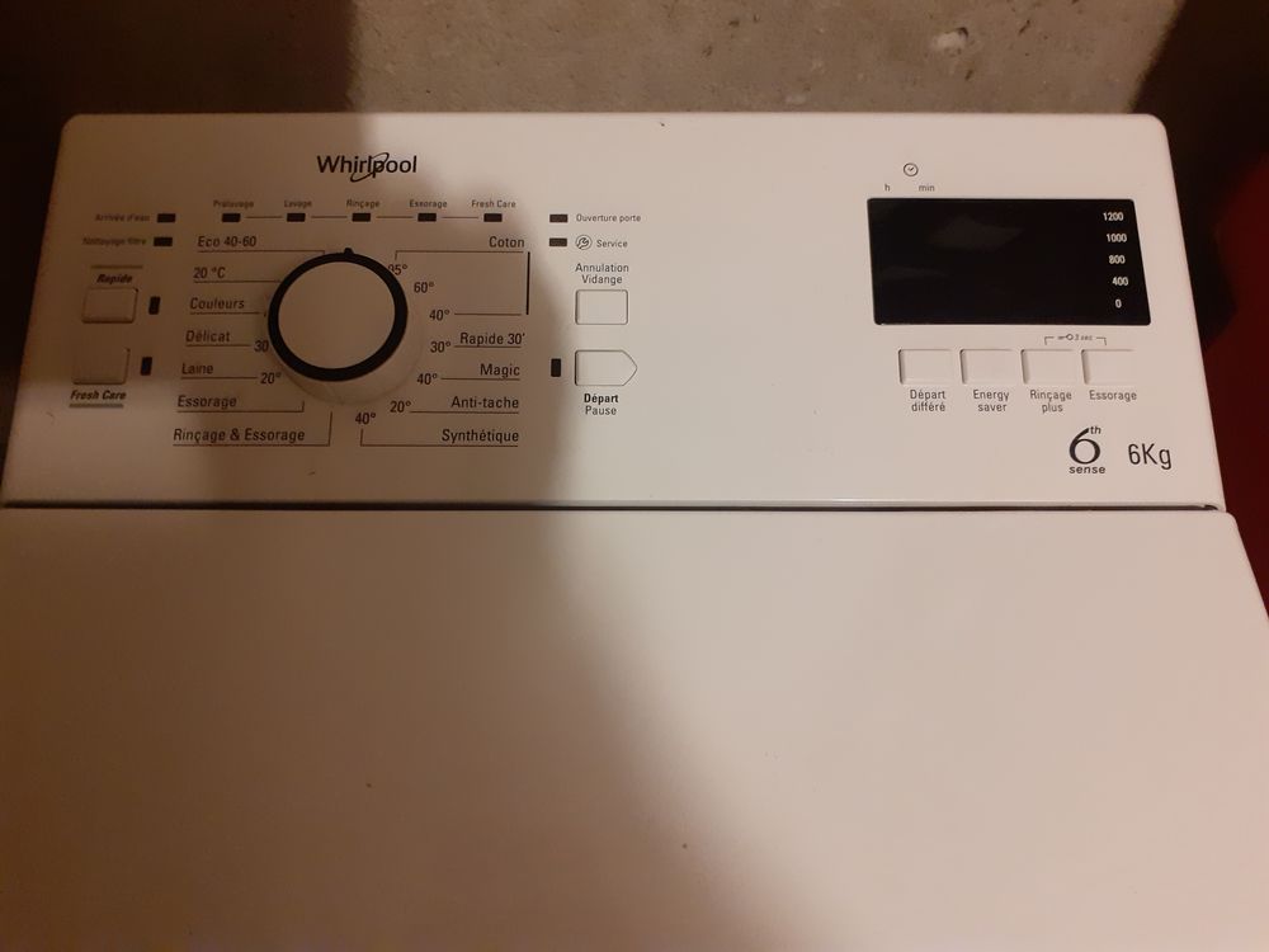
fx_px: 990
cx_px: 634
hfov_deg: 65.3
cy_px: 476
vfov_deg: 51.4
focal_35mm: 27
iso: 250
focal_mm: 3.6
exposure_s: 1/25
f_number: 1.9
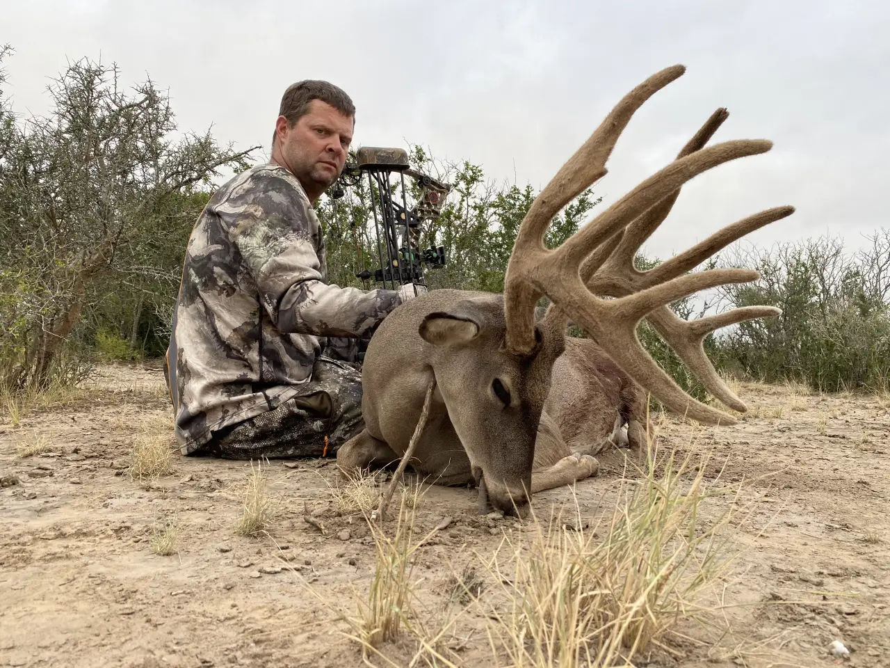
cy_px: 334
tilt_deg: +3.6
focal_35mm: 26
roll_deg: -2.1
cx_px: 445
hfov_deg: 67.3
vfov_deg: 53.1
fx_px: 668
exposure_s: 1/201
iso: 32
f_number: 1.8
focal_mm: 4.25
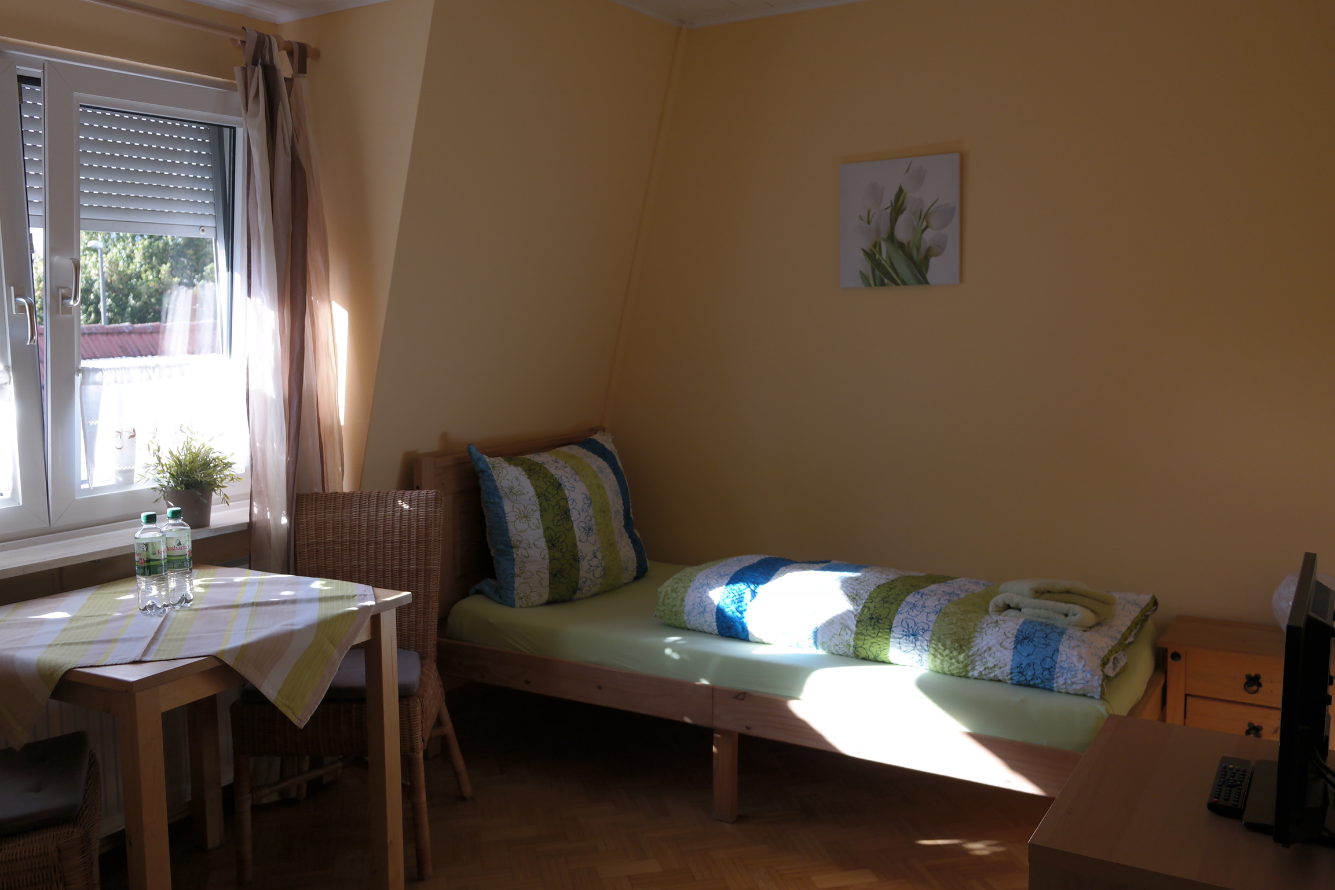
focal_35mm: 30
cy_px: 445
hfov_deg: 61.9
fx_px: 1112
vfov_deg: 43.6
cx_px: 668
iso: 100
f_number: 4
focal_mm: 20
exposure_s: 1/100
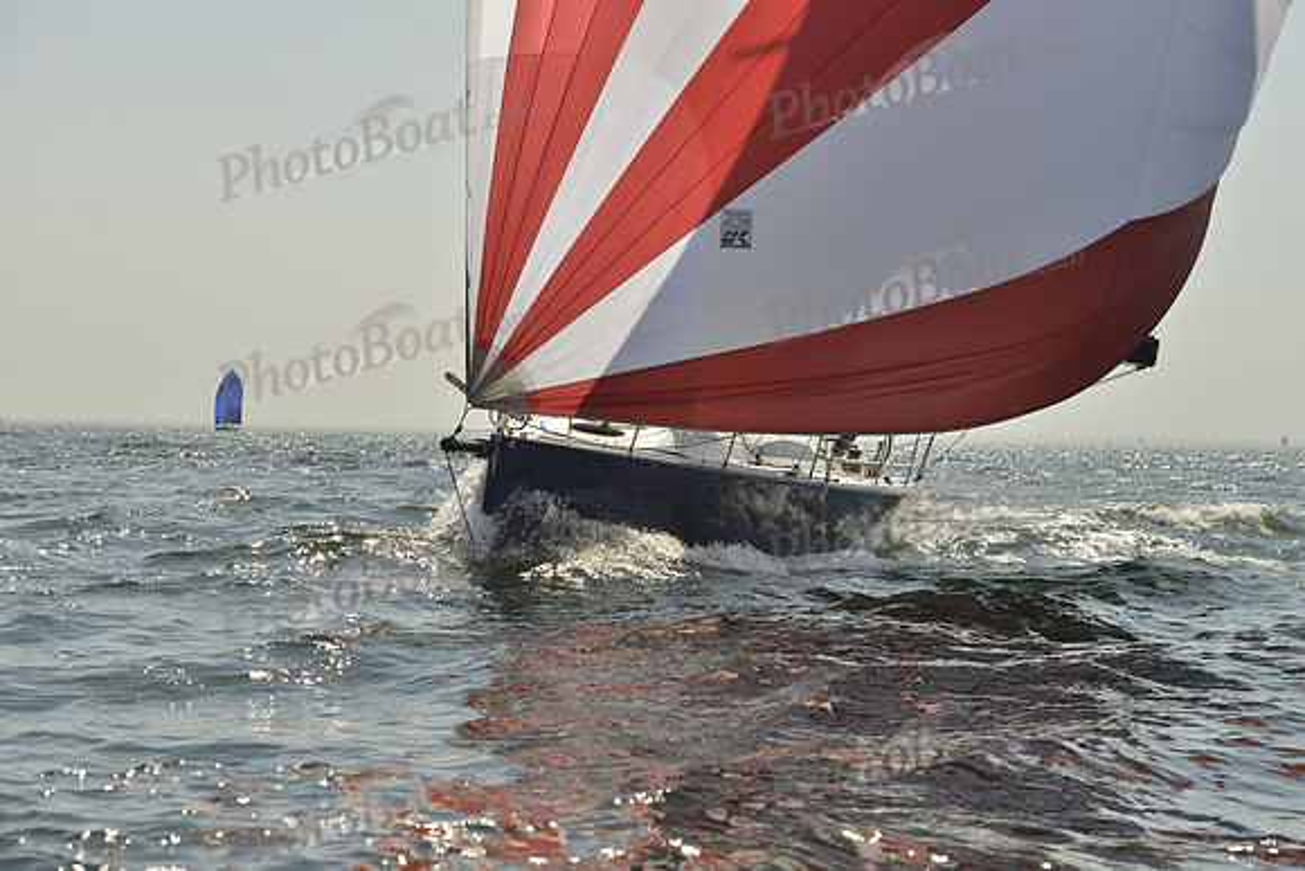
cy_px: 436
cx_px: 652
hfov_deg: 26.0
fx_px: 2828
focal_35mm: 78
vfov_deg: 17.5
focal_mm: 78
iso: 200
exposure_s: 1/1250
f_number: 8
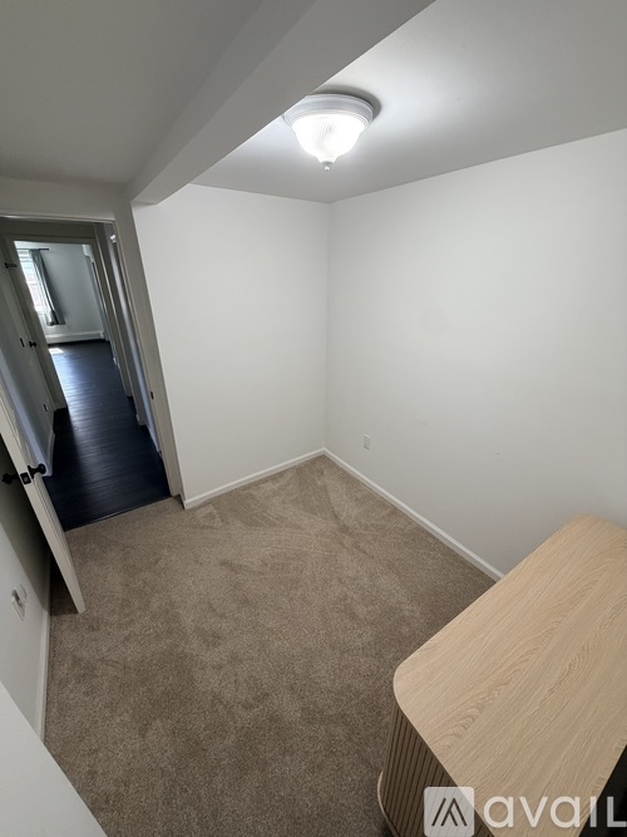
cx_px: 314
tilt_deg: -23.5
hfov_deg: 85.7
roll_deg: -0.1
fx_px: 338
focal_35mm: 14
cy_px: 418
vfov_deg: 102.1
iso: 250
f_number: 2.2
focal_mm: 2.22
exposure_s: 1/120
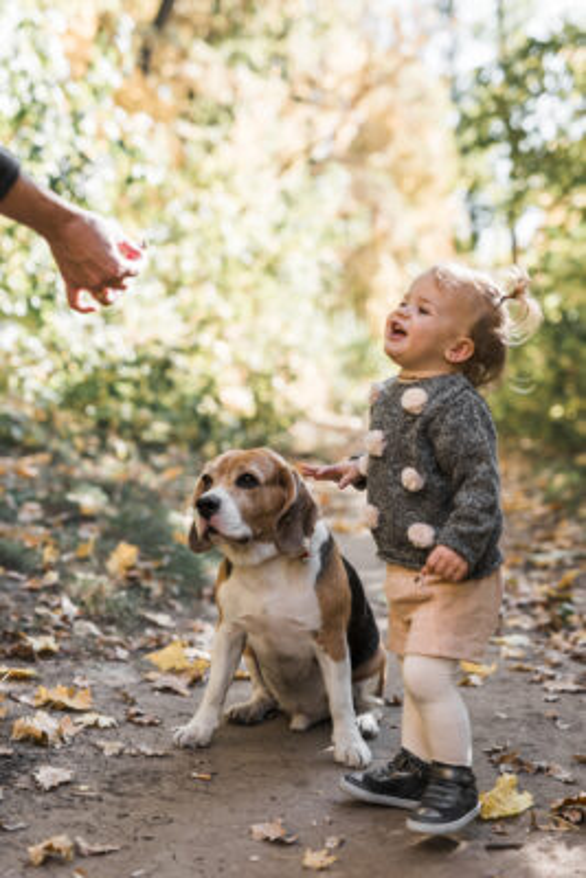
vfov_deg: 39.6
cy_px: 439
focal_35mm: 50
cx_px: 293
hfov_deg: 27.0
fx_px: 1220
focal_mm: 50
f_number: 2.2
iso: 125
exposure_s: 1/400
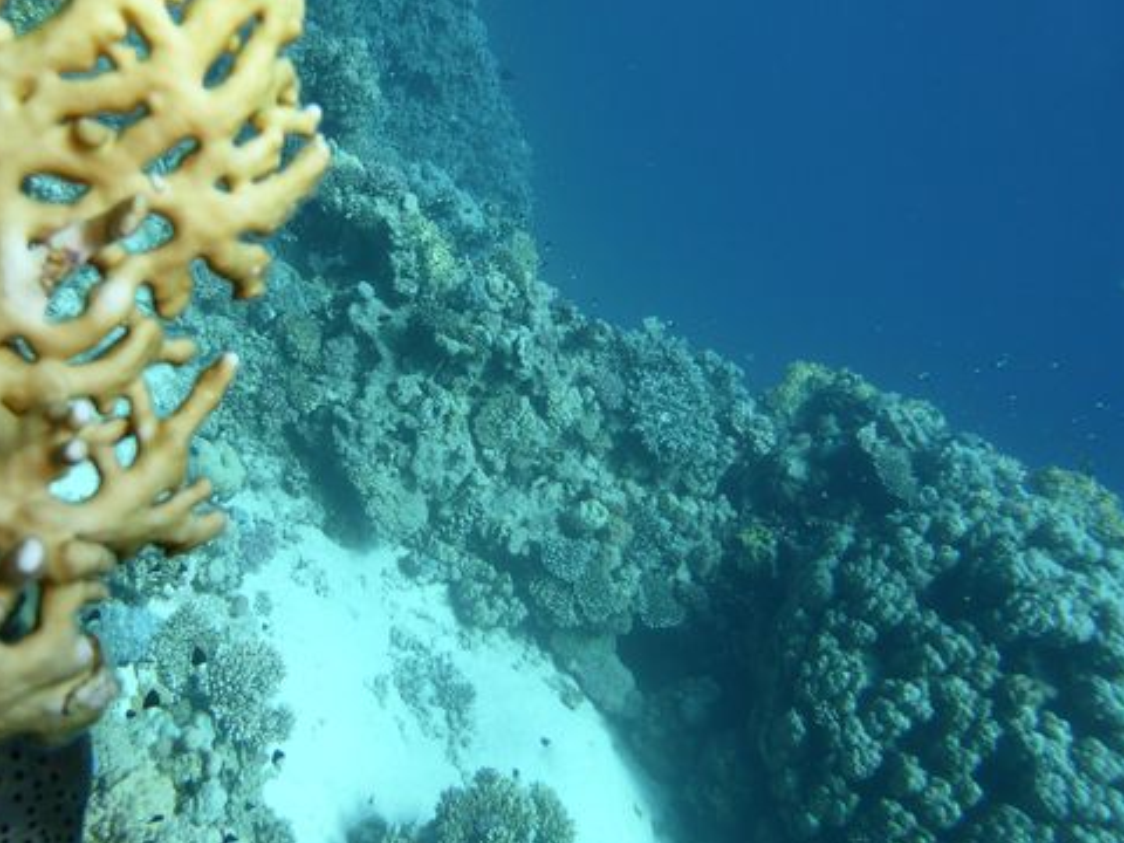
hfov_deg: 56.3
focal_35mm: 32
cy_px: 372
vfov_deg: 44.1
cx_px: 436
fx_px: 1039
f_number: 3.3
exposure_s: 1/250
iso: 100
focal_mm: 4.3
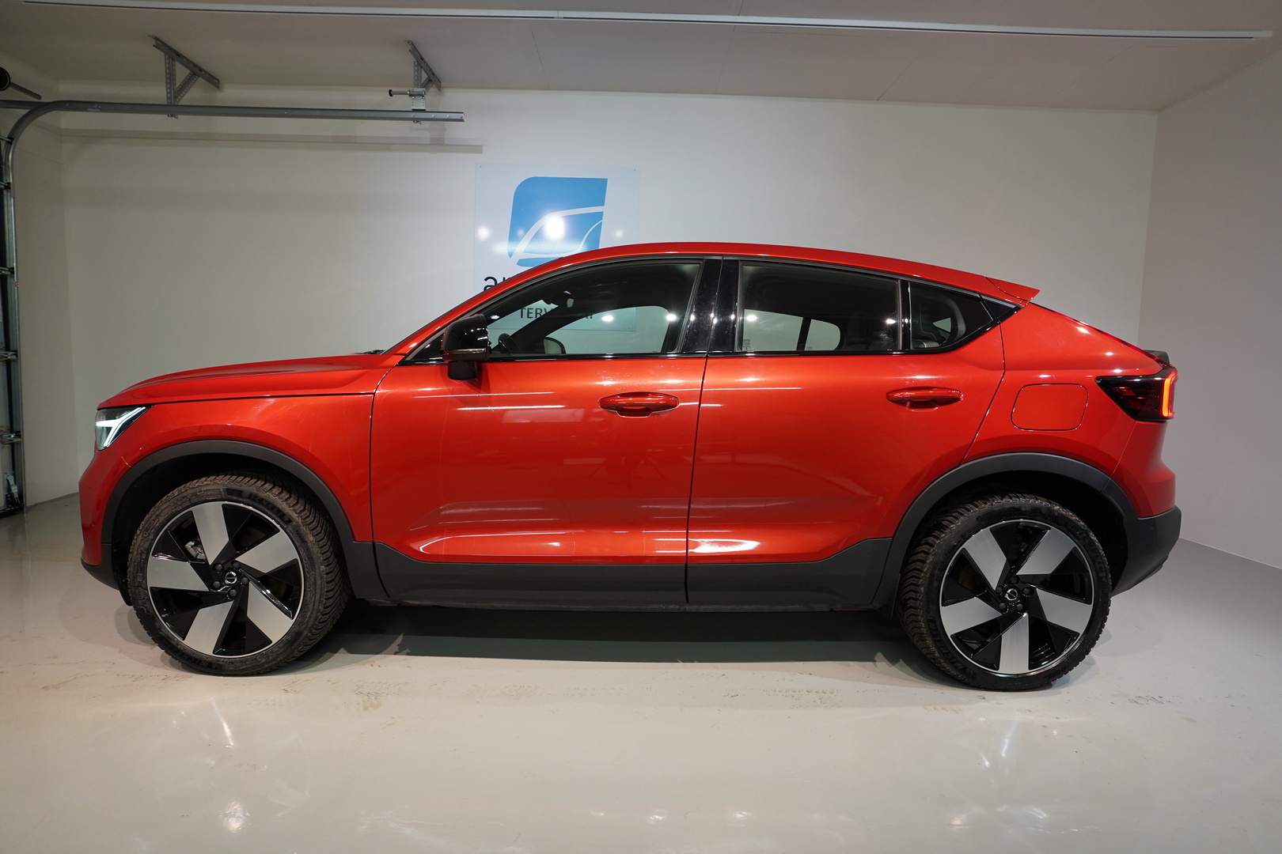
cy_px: 427
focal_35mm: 18
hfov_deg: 90.0
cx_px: 641
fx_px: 641
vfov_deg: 67.4
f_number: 4
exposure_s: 1/160
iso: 1600
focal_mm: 18
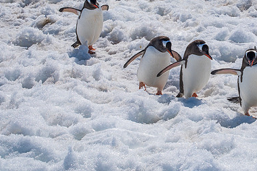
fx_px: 1142
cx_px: 177
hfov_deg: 12.8
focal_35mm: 160
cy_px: 57
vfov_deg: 8.6
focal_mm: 70
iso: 250
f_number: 10
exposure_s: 1/1000
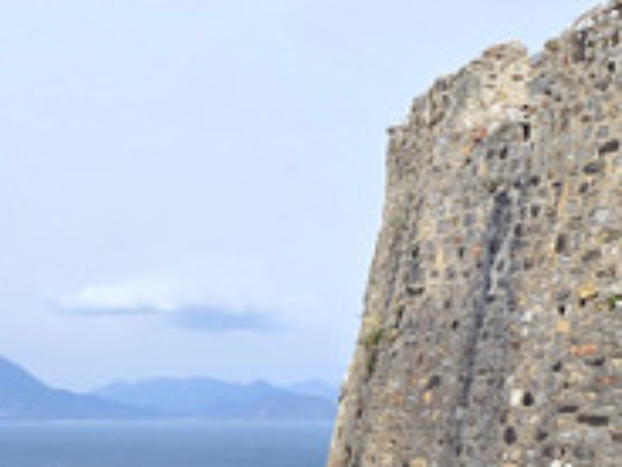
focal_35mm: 80
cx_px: 142
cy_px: 426
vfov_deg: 18.1
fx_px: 1437
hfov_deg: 24.1
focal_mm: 6.3
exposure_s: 1/788
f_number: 1.7
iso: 12
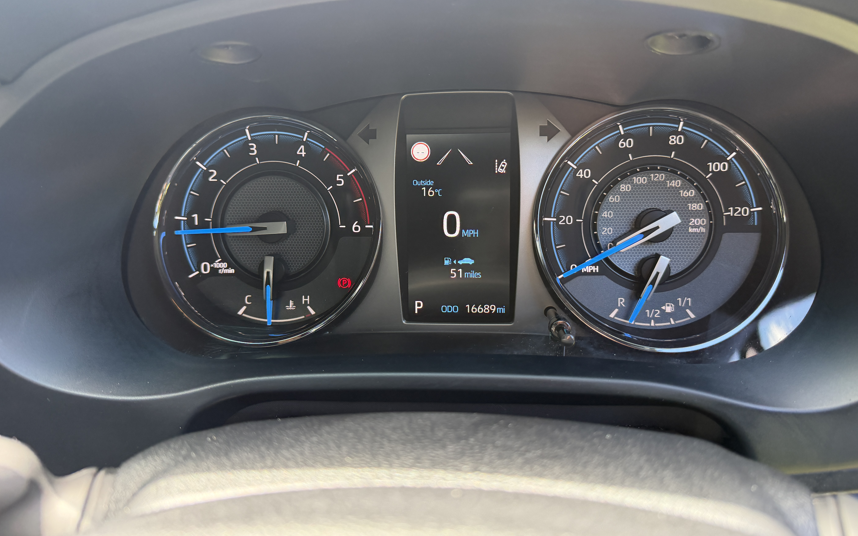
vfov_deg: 47.5
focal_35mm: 26
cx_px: 435
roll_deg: +2.2
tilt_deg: -25.9
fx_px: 608
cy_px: 241
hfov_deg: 70.4
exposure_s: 1/93
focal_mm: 6.76
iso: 200
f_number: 1.78
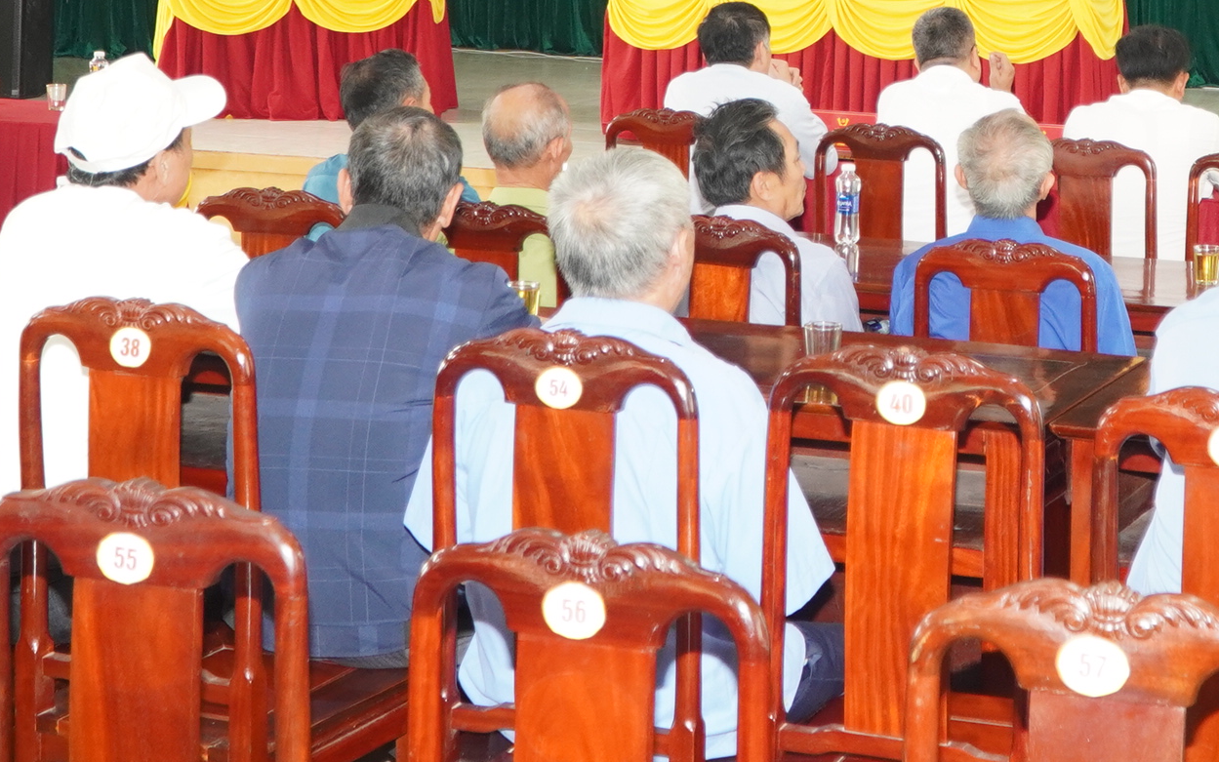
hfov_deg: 26.1
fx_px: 2566
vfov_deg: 16.4
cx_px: 1016
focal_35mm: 77
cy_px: -95
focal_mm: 21
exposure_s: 1/60
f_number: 4
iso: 640
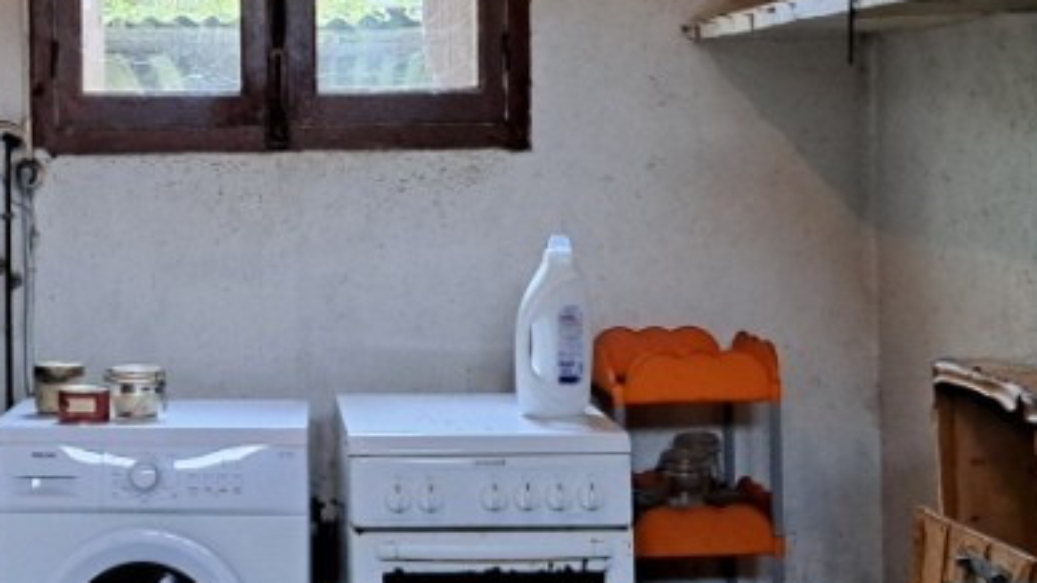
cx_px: 176
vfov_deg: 17.4
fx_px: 1897
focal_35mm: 69
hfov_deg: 29.7
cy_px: 152
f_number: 1.8
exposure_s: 1/50
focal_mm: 5.23
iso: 500
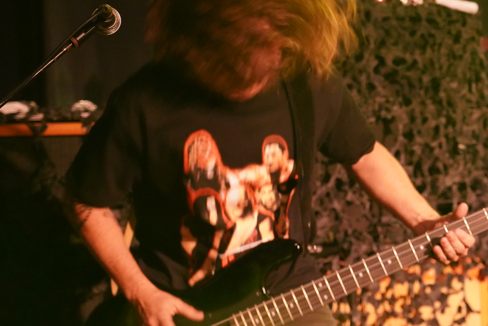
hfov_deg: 19.3
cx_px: 294
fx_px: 1437
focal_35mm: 106
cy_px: 146
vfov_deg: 12.9
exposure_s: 1/50
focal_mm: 65
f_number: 4
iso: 12800
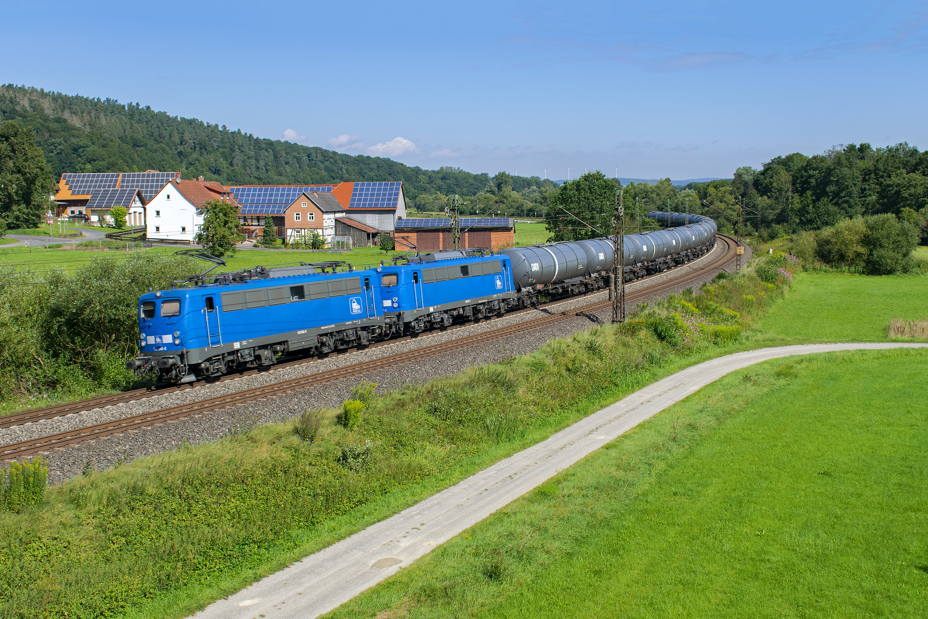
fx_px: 1083
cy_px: 310
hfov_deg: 46.4
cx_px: 464
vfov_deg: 31.9
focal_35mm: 42
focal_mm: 28
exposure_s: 1/640
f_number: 8
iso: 200
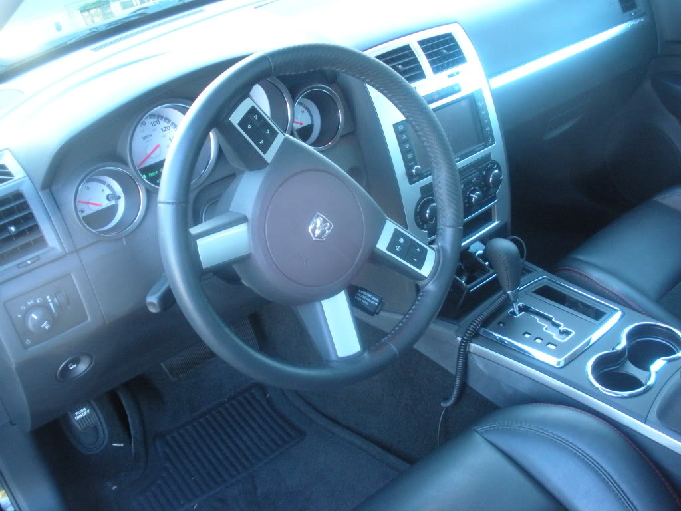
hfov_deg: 51.4
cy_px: 256
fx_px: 708
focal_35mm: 36
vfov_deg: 39.7
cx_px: 340
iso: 400
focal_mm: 6.3
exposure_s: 1/30.3
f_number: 3.5
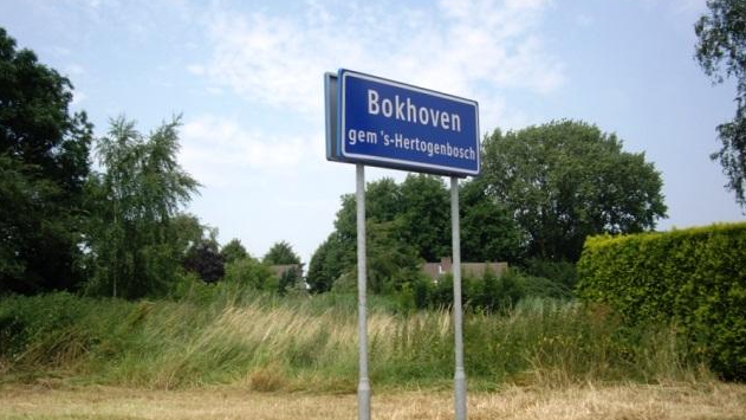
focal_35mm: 42
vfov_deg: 28.3
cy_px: 239
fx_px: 831
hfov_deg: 48.4
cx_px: 374
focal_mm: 7.9
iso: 64
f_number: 2.8
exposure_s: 1/800
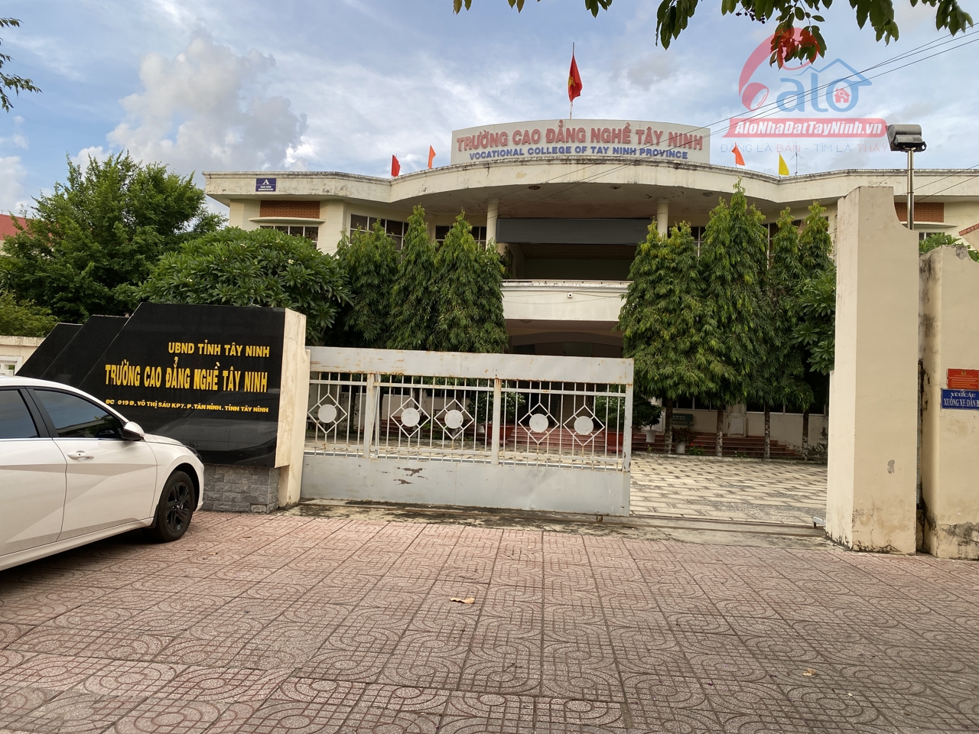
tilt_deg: +2.4
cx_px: 490
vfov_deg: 53.1
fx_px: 735
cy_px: 367
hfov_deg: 67.3
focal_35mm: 26
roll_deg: -3.6
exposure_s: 1/367
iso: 32
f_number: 1.8
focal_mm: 4.25
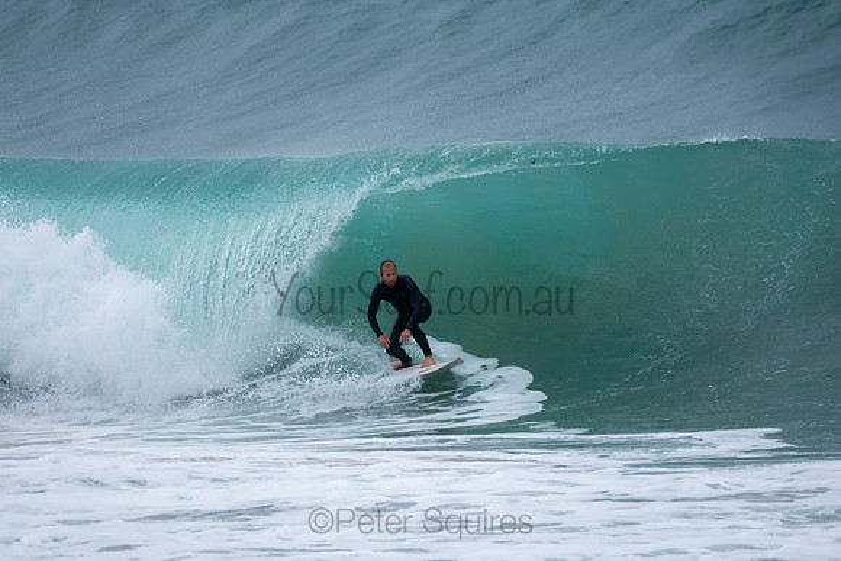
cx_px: 420
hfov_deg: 2.7
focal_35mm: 750
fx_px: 17524
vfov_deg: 1.8
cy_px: 280
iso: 360
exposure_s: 1/1250
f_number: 5.6
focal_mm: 500
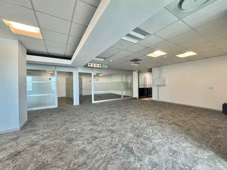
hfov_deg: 102.1
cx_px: 114
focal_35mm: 14
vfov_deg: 85.7
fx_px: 92
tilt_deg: -0.8
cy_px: 85
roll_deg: +0.3
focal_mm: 2.22
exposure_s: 1/100
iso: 250
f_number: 2.2
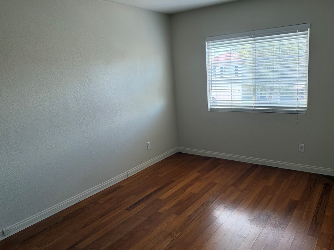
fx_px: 261
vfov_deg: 51.4
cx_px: 177
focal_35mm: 27
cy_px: 119
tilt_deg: -9.9
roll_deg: +3.0
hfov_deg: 65.3
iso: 200
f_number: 1.78
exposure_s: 1/171
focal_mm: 6.76
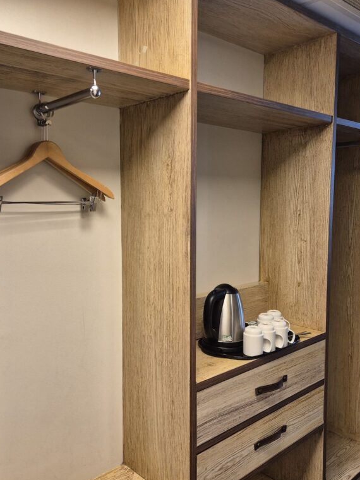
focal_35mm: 31
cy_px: 241
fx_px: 430
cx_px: 167
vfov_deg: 58.4
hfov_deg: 45.4
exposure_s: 1/100
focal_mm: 5.4
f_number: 1.8
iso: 125
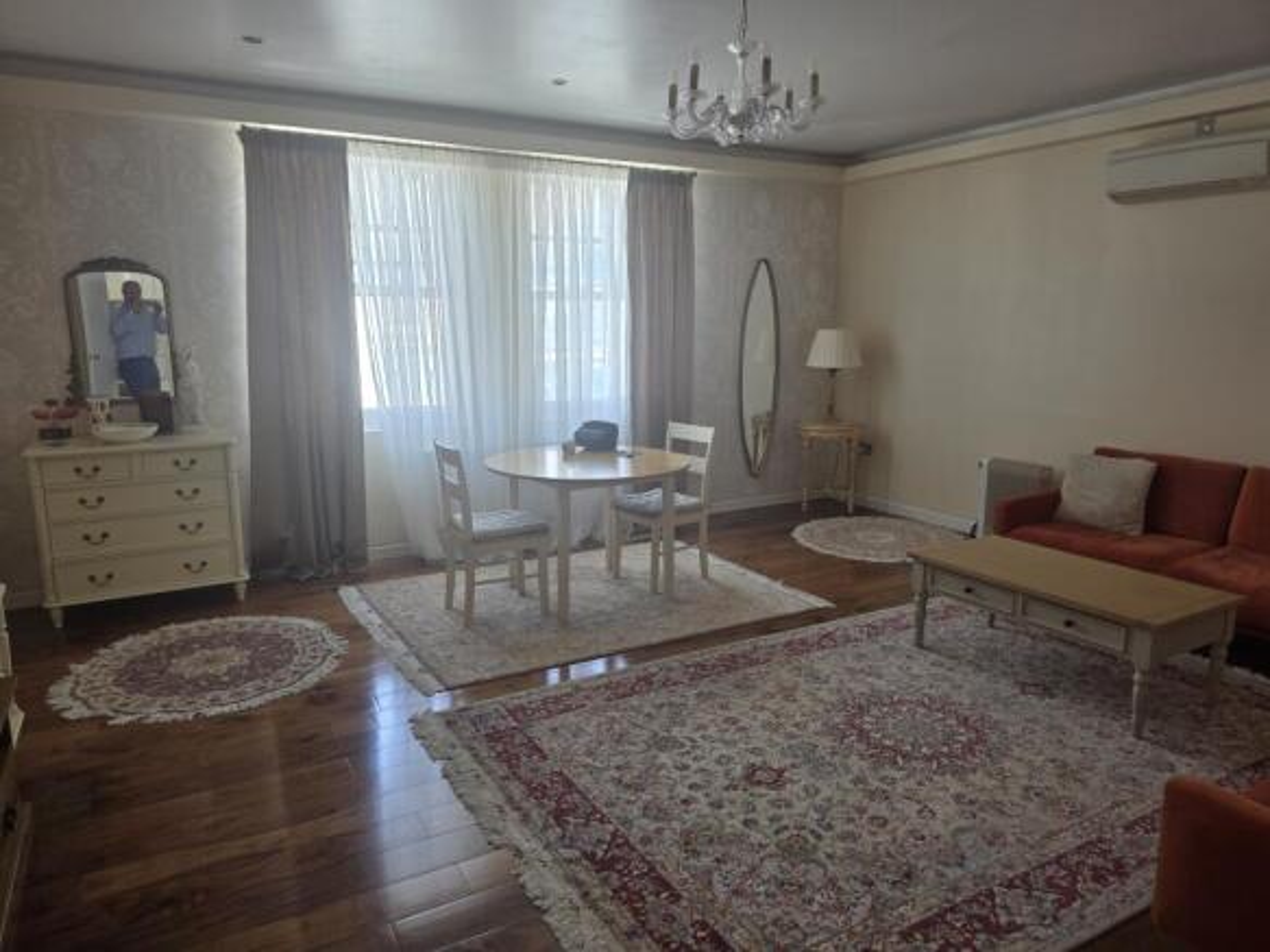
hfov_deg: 73.9
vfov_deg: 58.9
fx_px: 844
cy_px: 476
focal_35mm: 23
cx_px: 635
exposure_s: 1/180
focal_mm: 6.3
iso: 100
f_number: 1.7
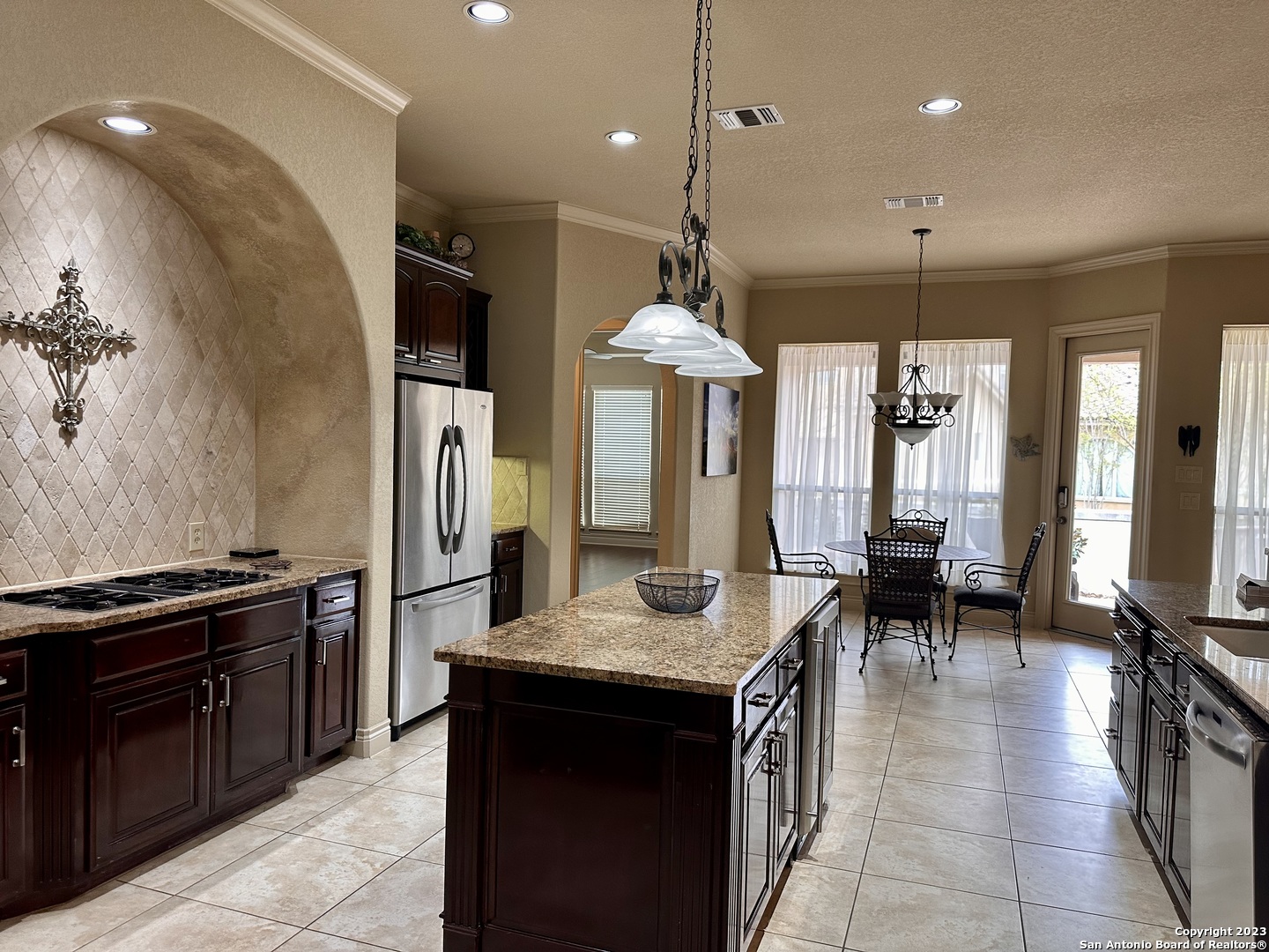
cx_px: 634
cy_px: 476
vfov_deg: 56.8
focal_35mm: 24
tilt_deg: -2.4
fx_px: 880
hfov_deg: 71.6
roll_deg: -1.9
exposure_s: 1/120
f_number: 1.78
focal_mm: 6.86
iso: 160
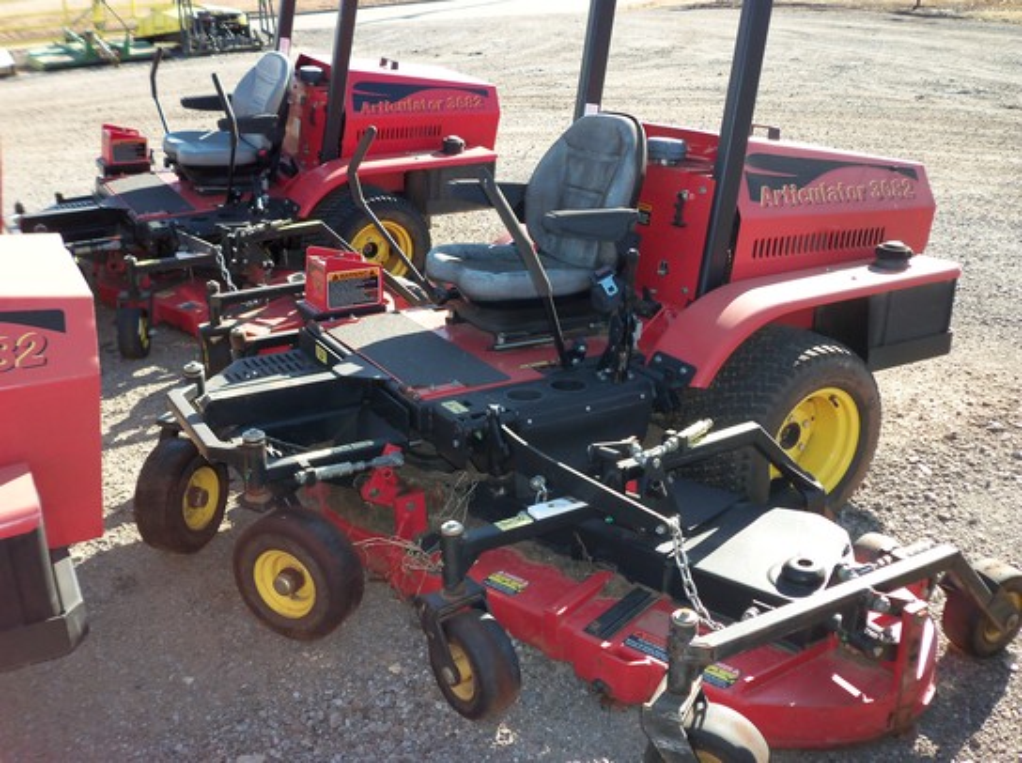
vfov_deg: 41.7
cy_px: 382
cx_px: 511
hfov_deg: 54.0
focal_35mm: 34
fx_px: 1002
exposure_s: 1/320
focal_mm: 5.7
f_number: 2.9
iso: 80
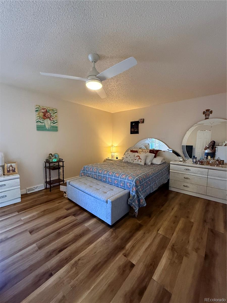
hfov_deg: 85.7
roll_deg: -1.1
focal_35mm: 14
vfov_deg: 102.1
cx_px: 114
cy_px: 152
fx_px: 122
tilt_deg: -4.5
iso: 500
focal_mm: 2.22
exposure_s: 1/60
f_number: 2.2
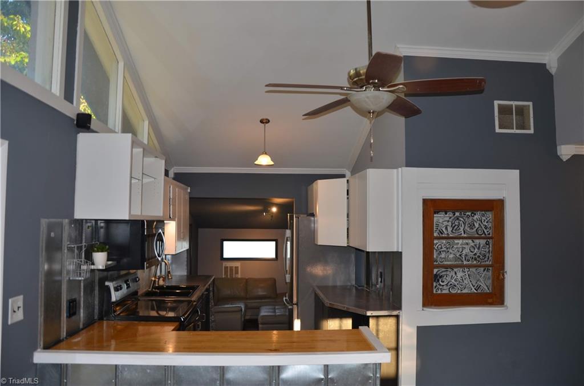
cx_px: 292
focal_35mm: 27
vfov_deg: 47.7
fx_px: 437
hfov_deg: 67.5
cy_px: 193
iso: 200
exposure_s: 1/60
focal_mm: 18
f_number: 3.5
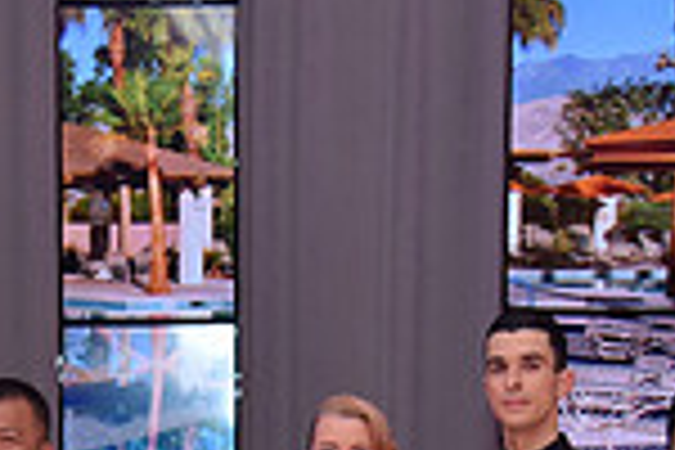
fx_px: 3337
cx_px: 180
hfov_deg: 11.5
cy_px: 686
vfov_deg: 7.6
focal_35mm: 178
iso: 1000
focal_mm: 46
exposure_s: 1/250
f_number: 4.5
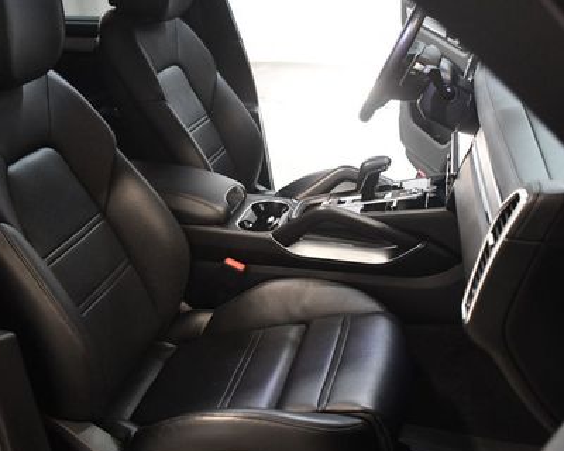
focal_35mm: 45
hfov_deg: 41.0
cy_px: 252
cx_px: 226
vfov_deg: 33.4
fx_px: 751
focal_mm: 20
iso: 3200
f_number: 3.5
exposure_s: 1/60
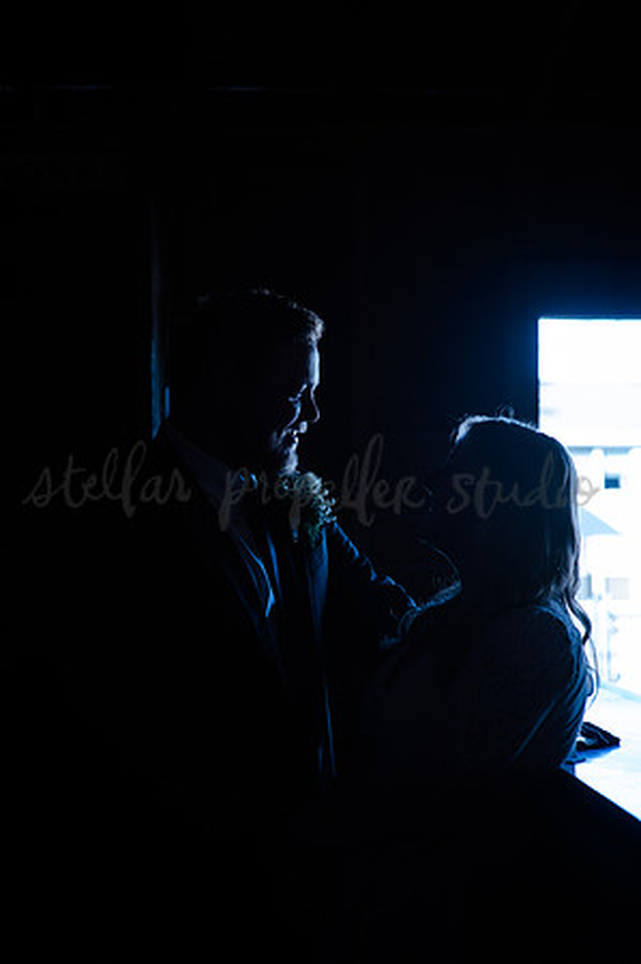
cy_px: 482
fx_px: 2275
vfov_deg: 23.9
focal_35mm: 85
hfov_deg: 16.0
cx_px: 320
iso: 800
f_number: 3.5
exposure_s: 1/400
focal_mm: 85
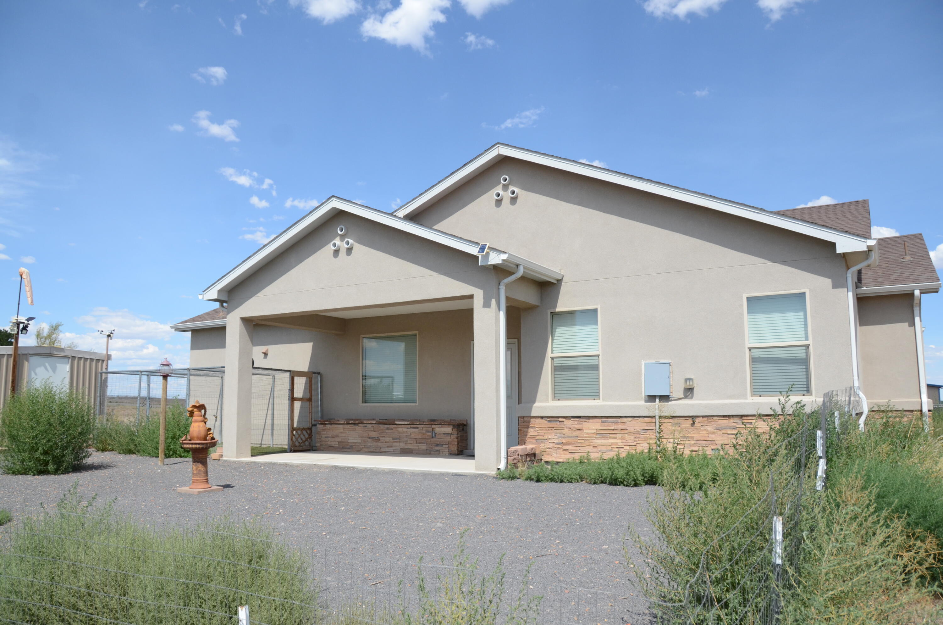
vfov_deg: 47.7
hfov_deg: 67.5
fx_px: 706
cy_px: 312
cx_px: 472
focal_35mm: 27
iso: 400
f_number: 5.6
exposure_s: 1/2000
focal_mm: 18
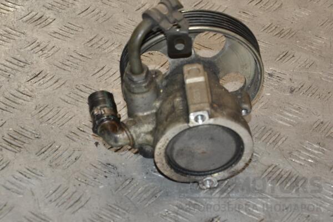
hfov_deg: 18.2
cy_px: 111
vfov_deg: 12.2
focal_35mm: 112
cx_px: 166
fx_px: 1041
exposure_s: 1/200
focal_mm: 75
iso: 800
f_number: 9
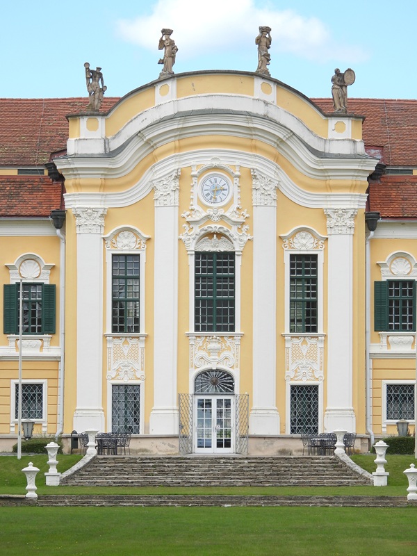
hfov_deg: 7.4
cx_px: 208
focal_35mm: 200
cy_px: 278
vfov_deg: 9.9
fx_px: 3212
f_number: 4.5
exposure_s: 1/500
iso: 100
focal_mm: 35.7
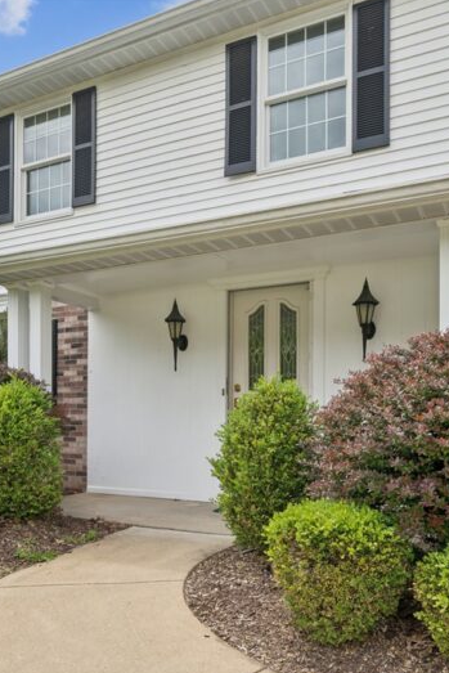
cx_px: 259
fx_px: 486
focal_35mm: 26
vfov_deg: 69.4
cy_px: 335
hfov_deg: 49.4
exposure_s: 1/60
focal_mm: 17
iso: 50
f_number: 11
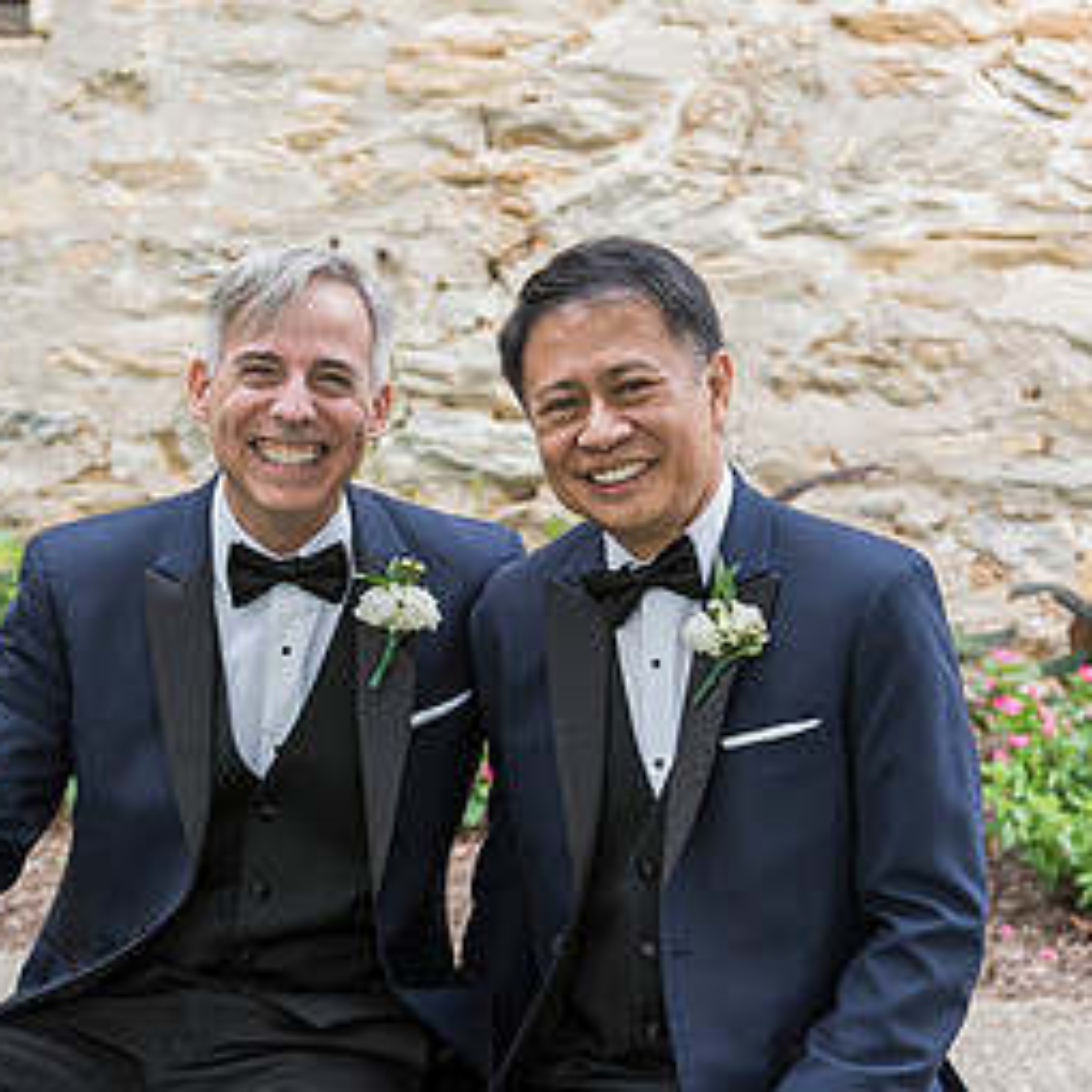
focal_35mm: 87
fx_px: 3105
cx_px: 428
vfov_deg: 19.9
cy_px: 657
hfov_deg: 19.9
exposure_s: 1/400
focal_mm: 45
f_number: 3.2
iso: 400
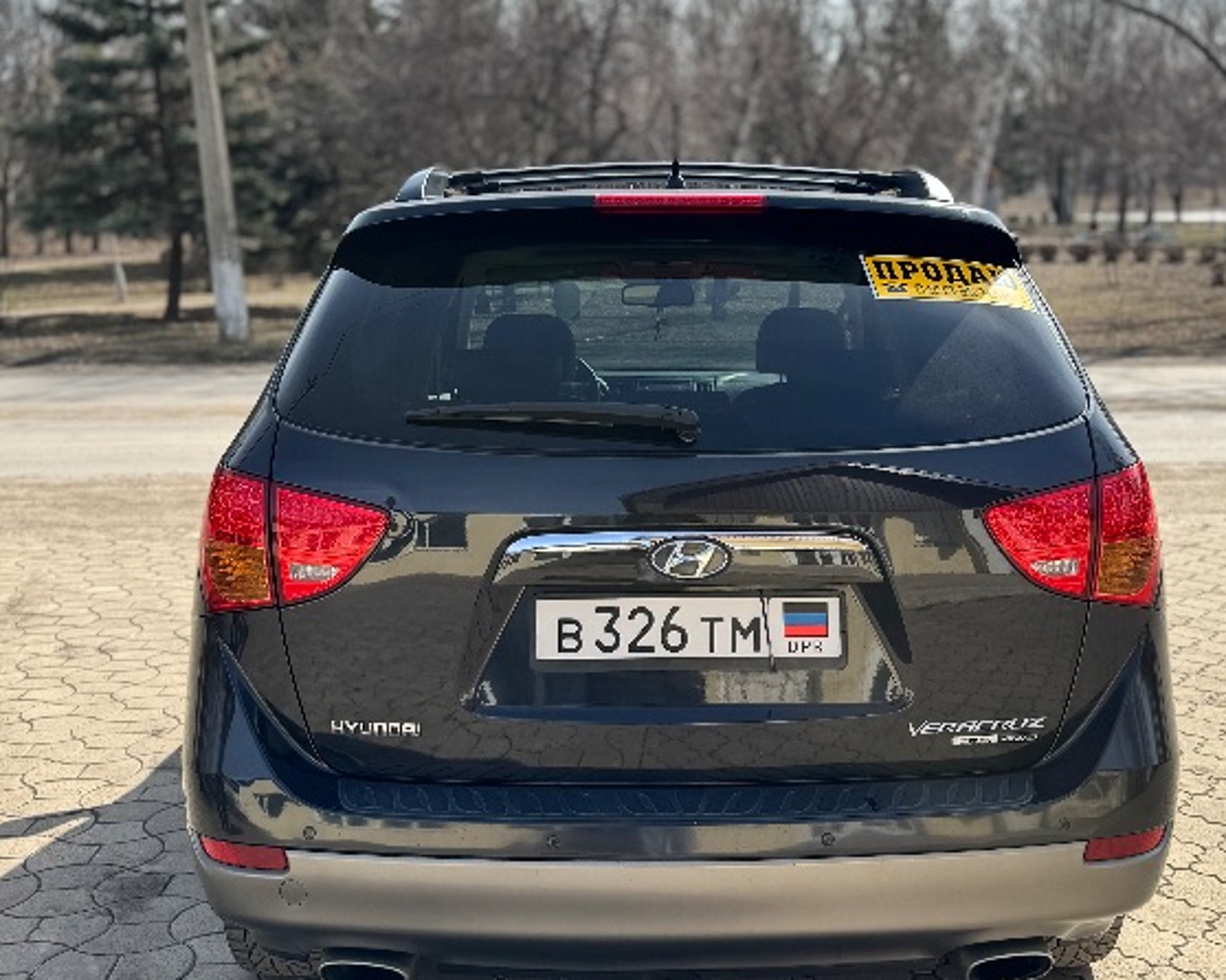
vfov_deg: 34.8
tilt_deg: -8.5
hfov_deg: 42.8
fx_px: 1560
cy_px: 415
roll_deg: +0.2
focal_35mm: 43
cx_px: 686
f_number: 1.78
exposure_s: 1/1923
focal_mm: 6.76
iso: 80
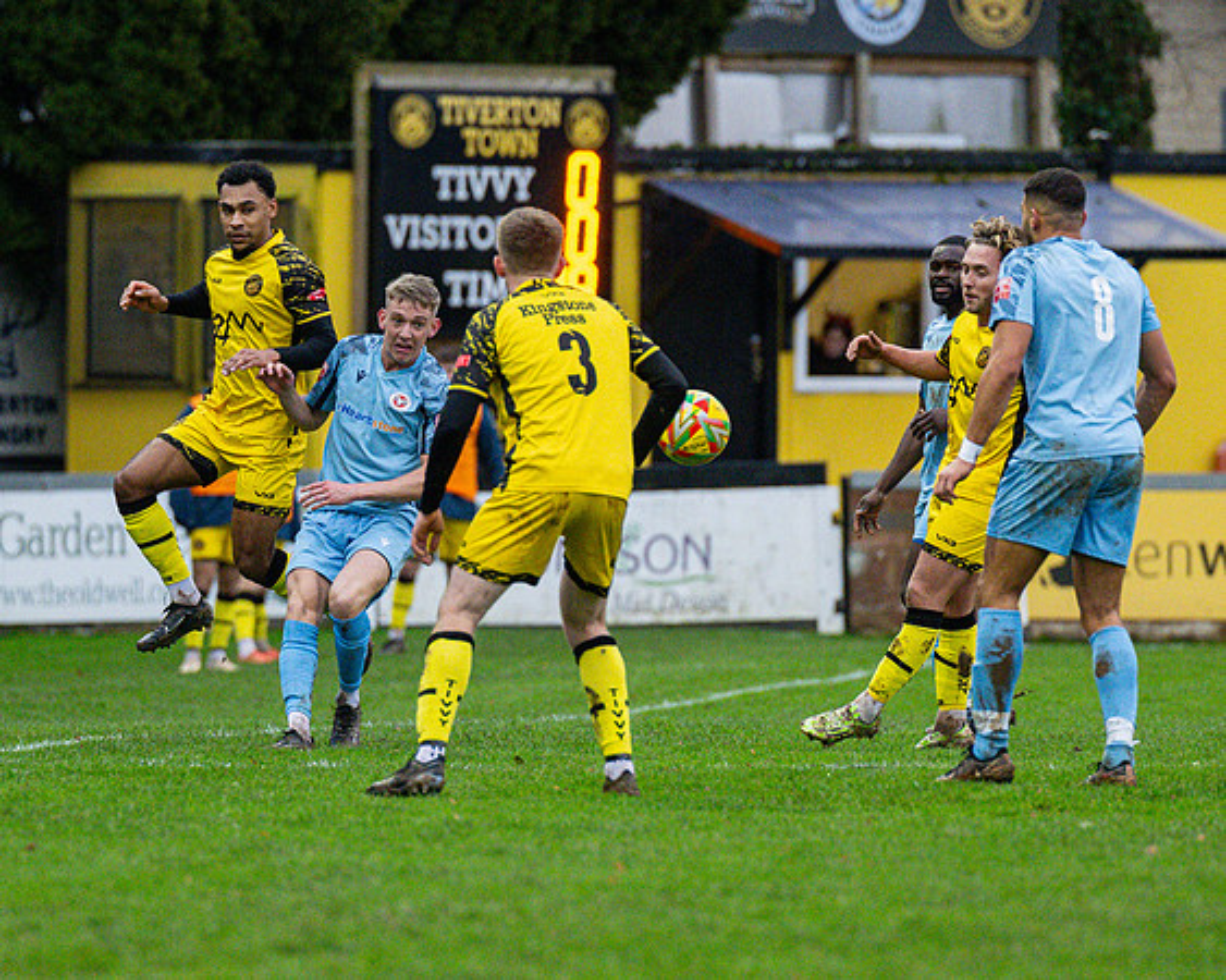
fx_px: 17649
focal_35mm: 487
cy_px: 703
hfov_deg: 4.0
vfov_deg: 3.2
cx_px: 567
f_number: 3.2
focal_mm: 200
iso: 2000
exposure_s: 1/1600
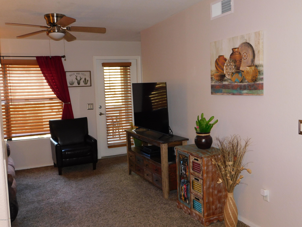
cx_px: 151
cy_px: 114
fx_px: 314
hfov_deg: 51.4
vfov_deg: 39.7
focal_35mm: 36
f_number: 3.5
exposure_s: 1/30
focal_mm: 6.3
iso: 200
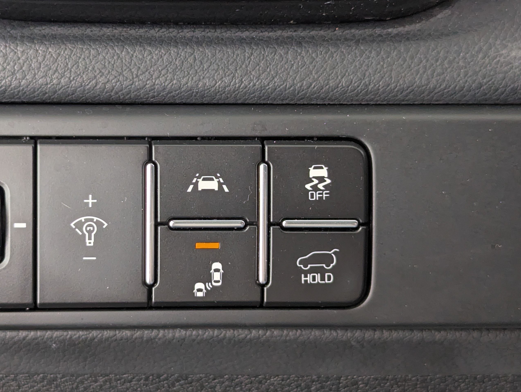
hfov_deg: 25.2
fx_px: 1161
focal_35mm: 77
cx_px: 188
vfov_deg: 19.2
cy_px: 189
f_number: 1.85
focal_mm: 6.81
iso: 224
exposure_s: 1/82.6
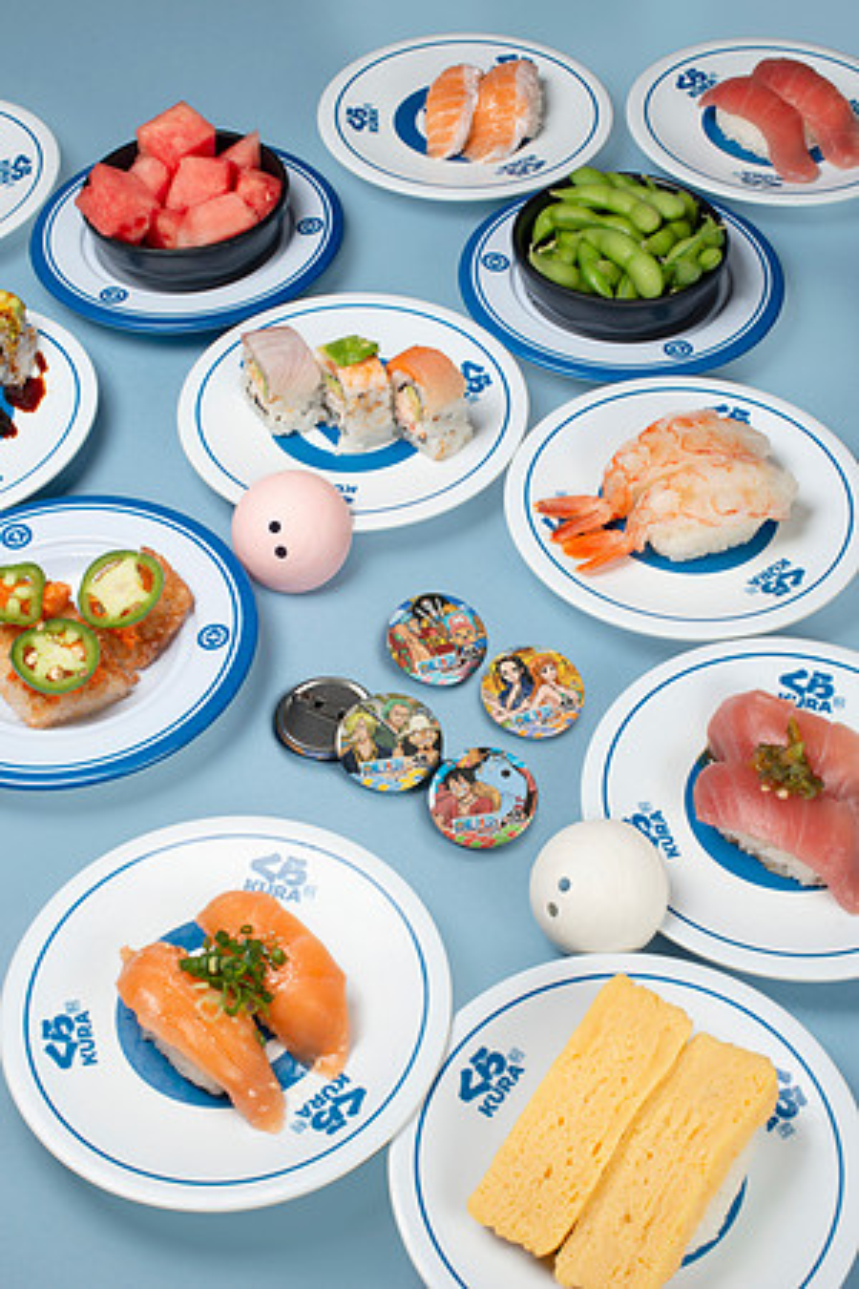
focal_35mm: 50
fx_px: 1789
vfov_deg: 39.6
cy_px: 644
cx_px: 430
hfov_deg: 27.0
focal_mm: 50
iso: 200
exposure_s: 1/80
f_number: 16
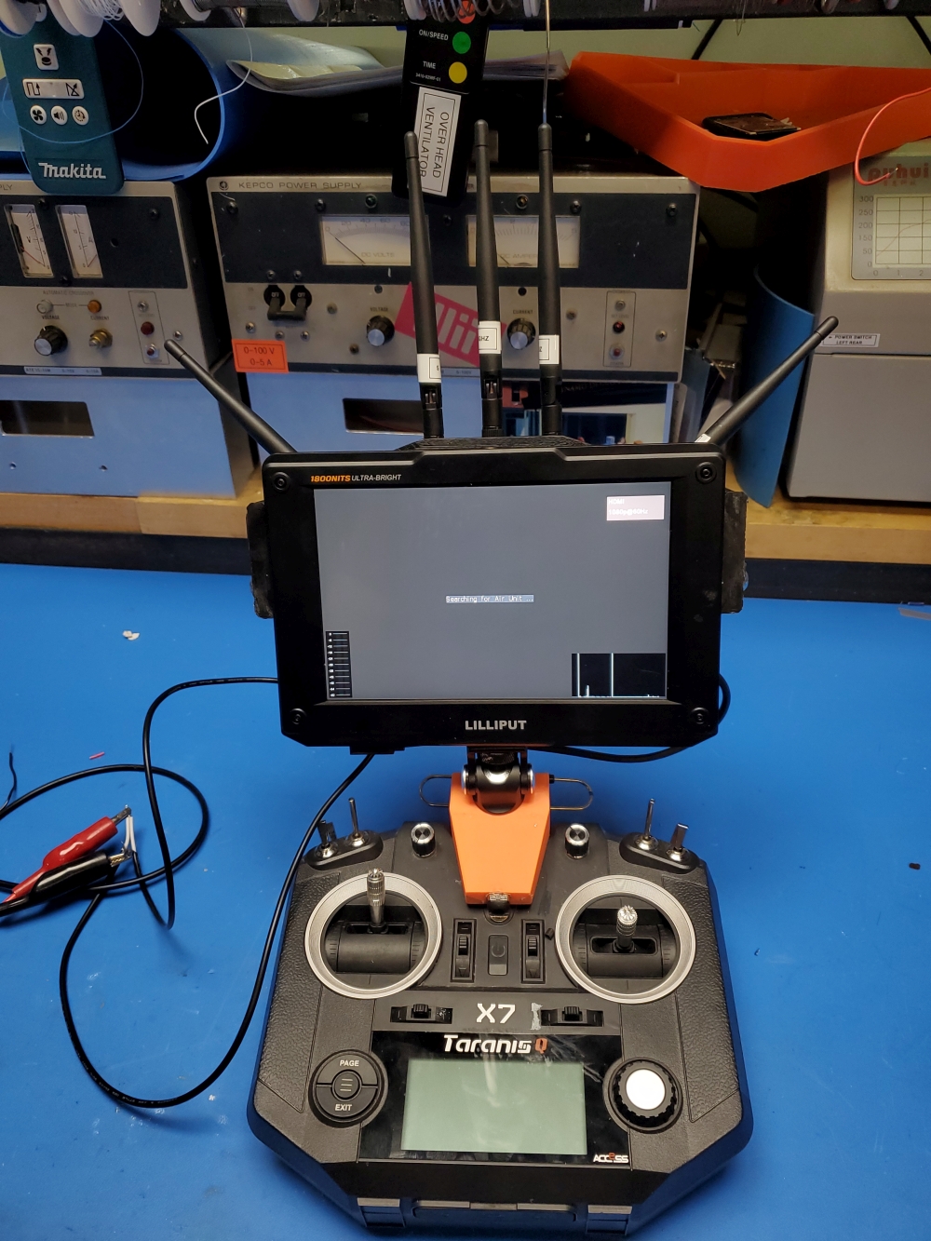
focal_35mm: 26
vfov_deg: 67.3
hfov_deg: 53.1
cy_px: 620
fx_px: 932
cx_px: 466
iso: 59
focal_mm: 4.3
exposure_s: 1/120
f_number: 1.5
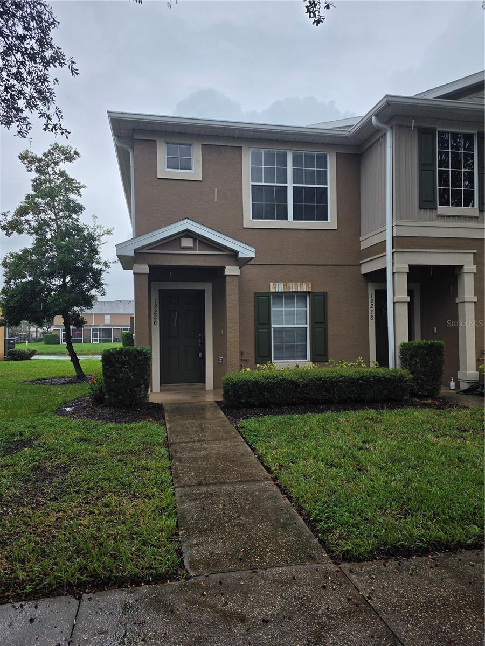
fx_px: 430
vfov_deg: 73.9
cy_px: 323
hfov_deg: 58.9
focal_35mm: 23
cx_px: 242
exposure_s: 1/180
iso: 32
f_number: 1.7
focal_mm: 6.25
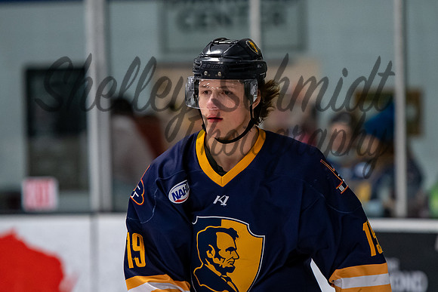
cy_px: 124
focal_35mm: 378
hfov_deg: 5.4
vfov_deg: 3.6
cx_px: 273
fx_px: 4604
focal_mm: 200
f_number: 3.2
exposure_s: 1/800
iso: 2000
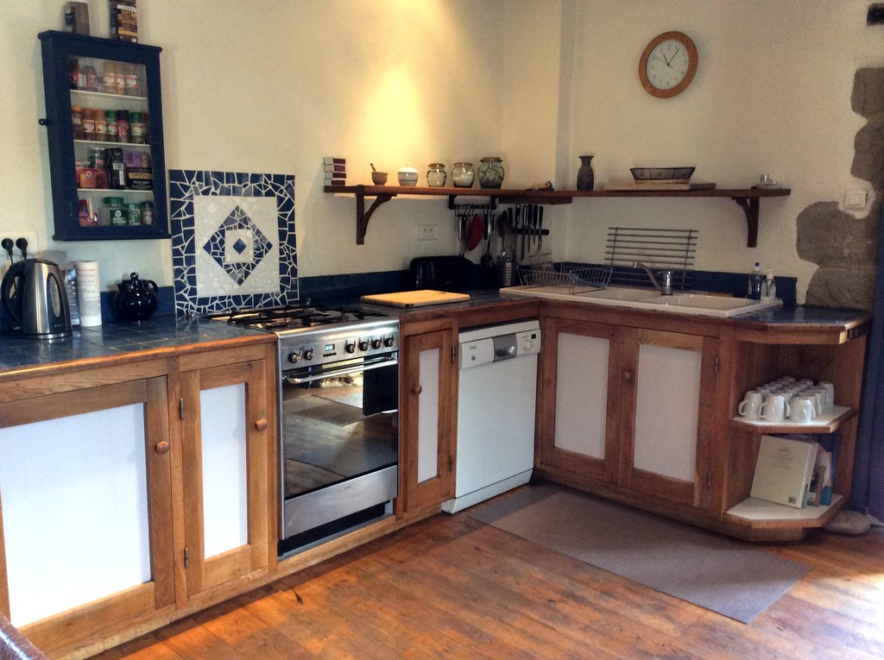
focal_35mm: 32
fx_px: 816
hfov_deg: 56.9
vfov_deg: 44.1
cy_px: 330
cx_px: 442
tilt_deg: -9.6
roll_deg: -0.1
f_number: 2.4
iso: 100
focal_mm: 3.3
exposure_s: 1/24
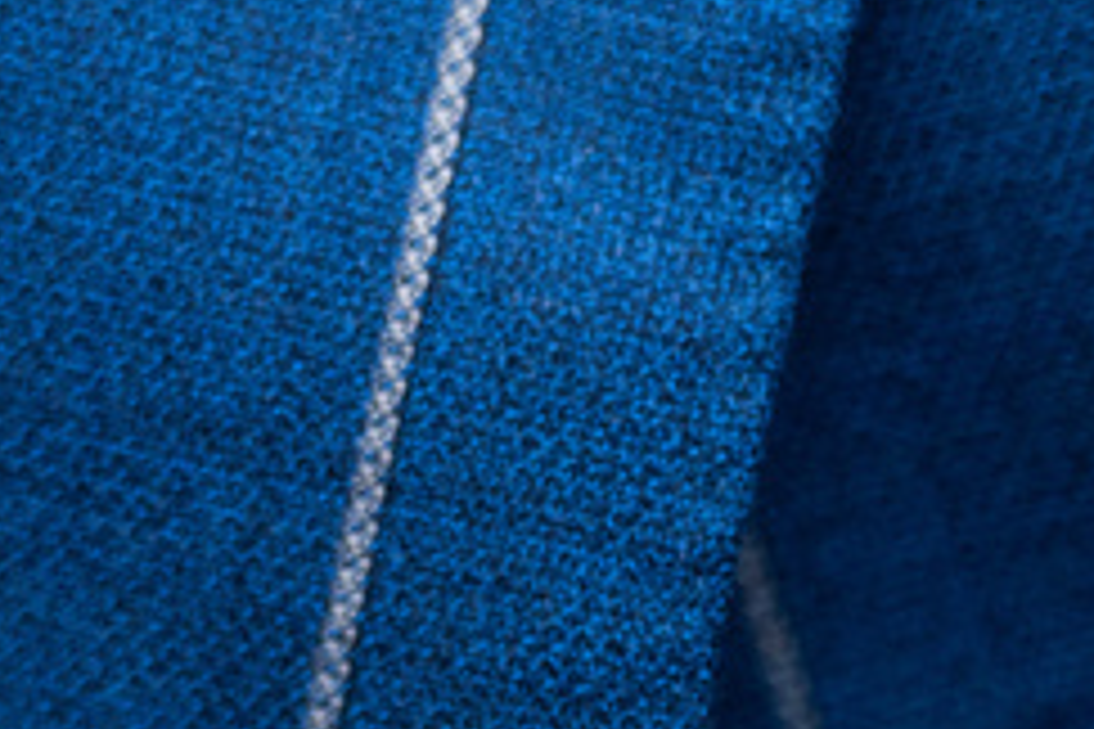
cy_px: -515
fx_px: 17320
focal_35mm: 570
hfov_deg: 3.6
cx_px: -554
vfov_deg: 2.4
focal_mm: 135
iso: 800
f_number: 1.8
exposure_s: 1/500
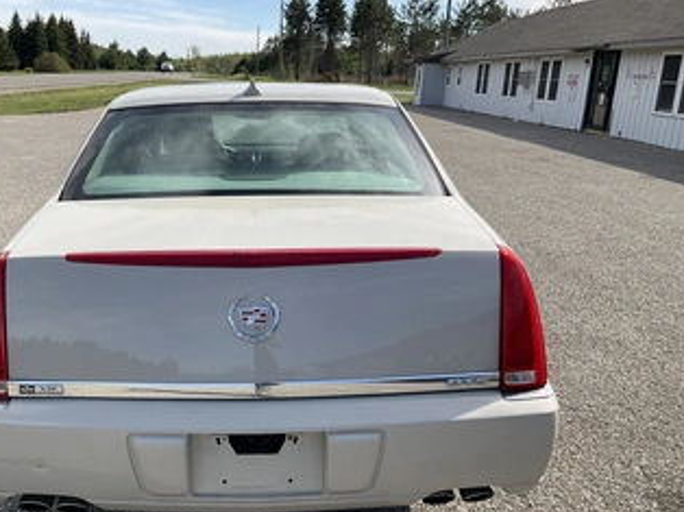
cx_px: 268
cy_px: 292
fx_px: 731
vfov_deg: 38.5
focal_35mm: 37
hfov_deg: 49.8
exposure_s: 1/1250
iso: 25
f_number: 1.8
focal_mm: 3
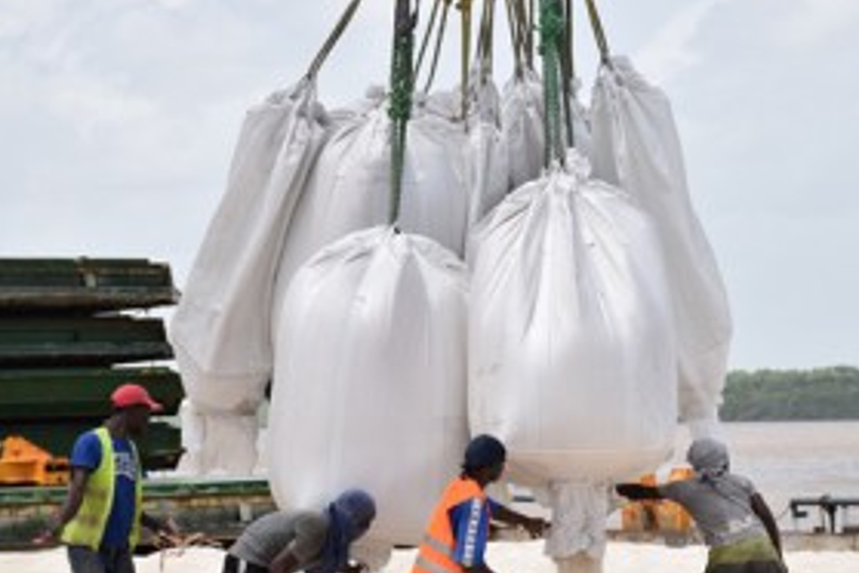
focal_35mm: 149
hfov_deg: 13.8
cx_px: 523
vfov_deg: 9.2
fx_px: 3555
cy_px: 354
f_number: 8
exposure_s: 1/1000
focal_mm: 66
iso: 400
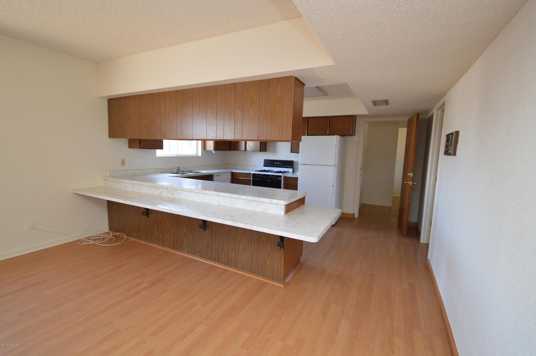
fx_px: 223
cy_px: 178
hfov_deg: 100.4
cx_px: 268
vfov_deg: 77.2
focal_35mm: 15
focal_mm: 10
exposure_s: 1/60
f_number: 4
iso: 400
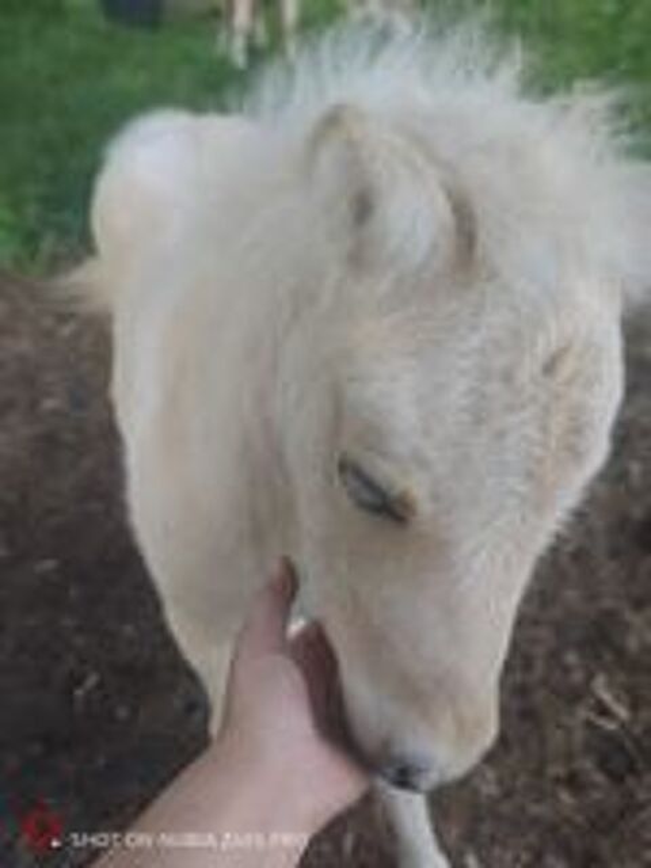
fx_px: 878
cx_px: 326
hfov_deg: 40.7
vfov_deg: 52.6
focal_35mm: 35
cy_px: 434
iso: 2000
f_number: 1.59
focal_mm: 8.29
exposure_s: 1/1000
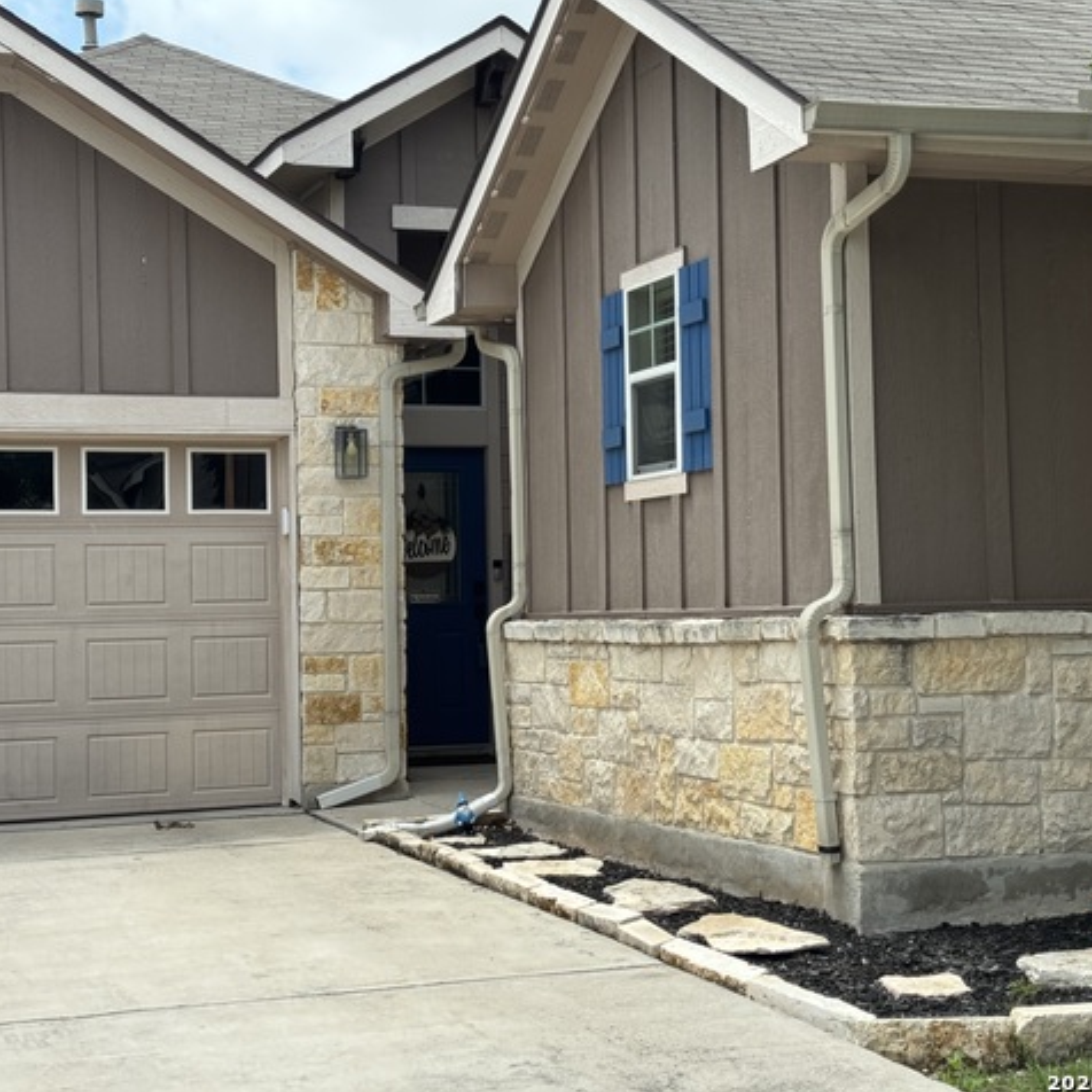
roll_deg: +1.6
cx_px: 496
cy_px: 546
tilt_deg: +0.8
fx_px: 2034
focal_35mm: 57
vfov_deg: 30.0
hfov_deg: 30.0
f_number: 1.78
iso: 64
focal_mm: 6.76
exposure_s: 1/1984
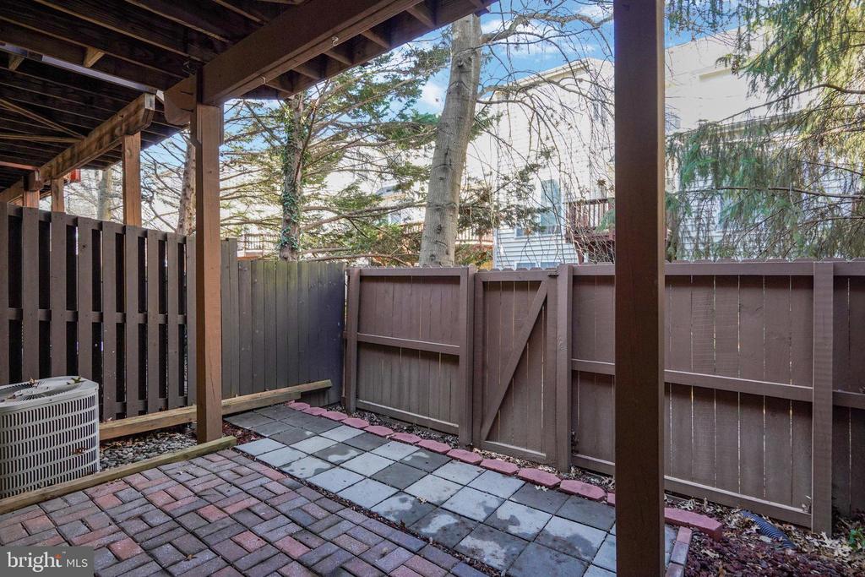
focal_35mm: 16
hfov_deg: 96.7
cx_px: 432
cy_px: 288
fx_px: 384
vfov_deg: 73.8
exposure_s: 1/100
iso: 1250
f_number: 8
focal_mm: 16
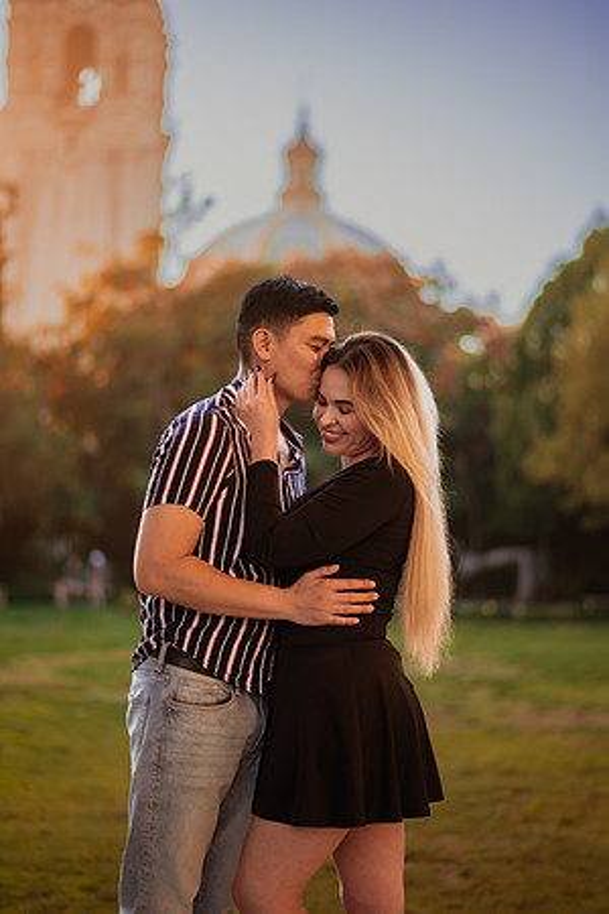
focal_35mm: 58
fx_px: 1472
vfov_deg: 34.5
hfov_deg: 23.4
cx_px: 304
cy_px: 457
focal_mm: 58
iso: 100
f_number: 1.4
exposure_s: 1/640
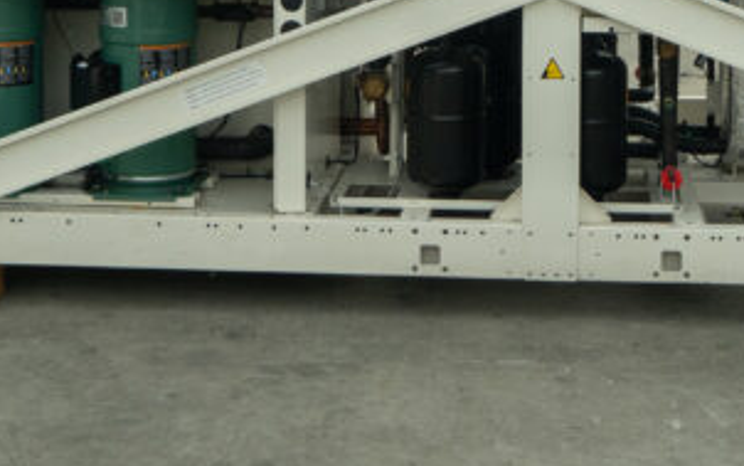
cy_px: -198
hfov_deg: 24.9
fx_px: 1684
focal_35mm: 83
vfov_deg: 14.8
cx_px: 443
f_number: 6.3
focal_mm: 24
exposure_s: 1/320
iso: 640
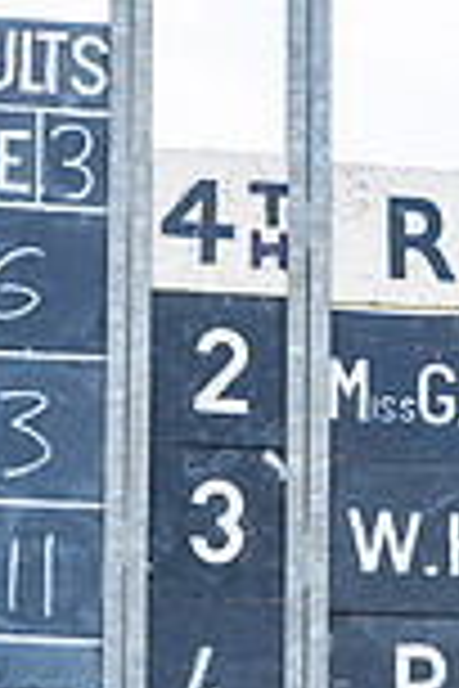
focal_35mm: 289
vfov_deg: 7.1
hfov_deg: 4.8
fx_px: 5527
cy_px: 639
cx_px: 396
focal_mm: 98
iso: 400
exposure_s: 1/1600
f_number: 4
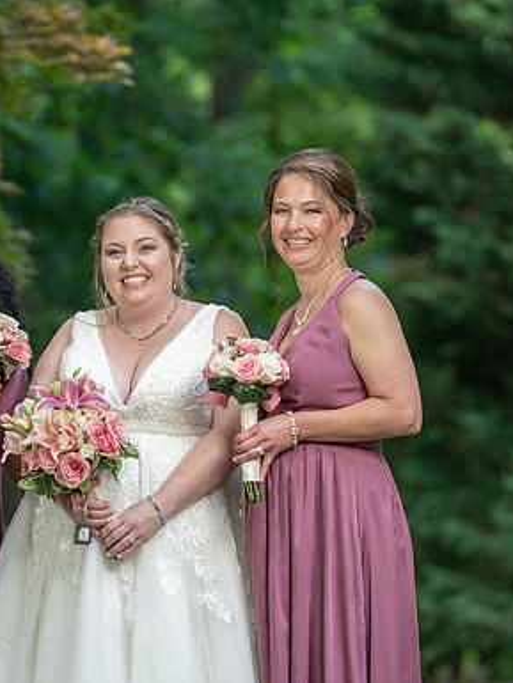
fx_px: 5411
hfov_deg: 5.4
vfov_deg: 7.2
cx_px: 85
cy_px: 342
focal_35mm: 274
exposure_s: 1/200
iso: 400
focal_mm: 189
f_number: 4
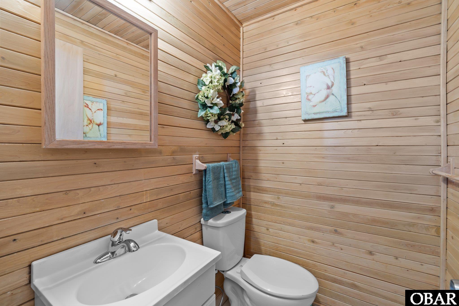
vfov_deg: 77.3
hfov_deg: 100.4
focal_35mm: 15
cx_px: 230
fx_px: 191
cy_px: 153
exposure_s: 4
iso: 100
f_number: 8
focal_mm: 10
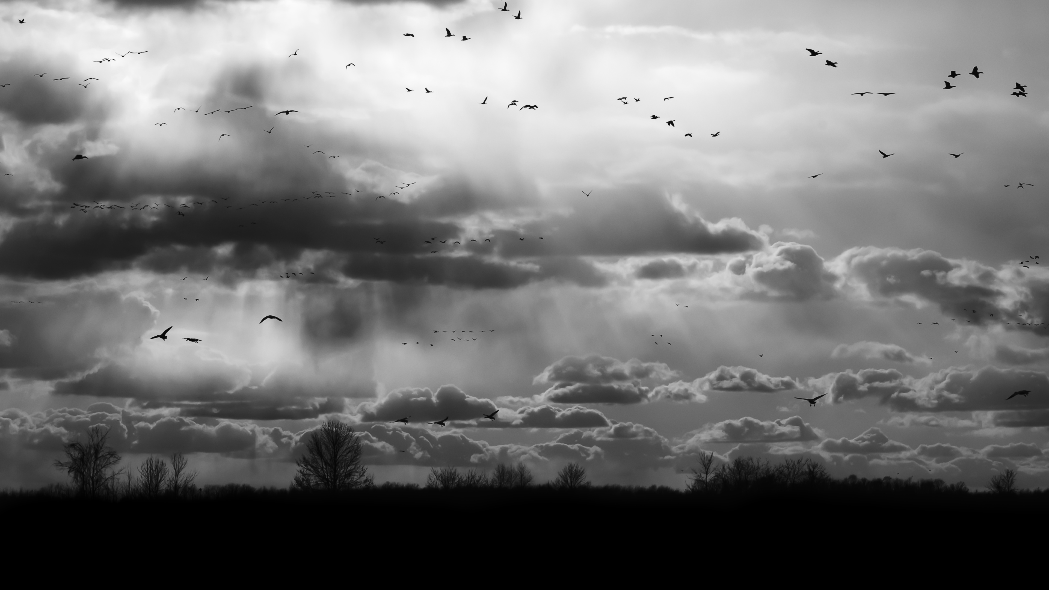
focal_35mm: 111
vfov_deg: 10.9
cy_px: 259
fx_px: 3087
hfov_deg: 19.3
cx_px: 528
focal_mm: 70
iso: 200
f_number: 14
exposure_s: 1/1250
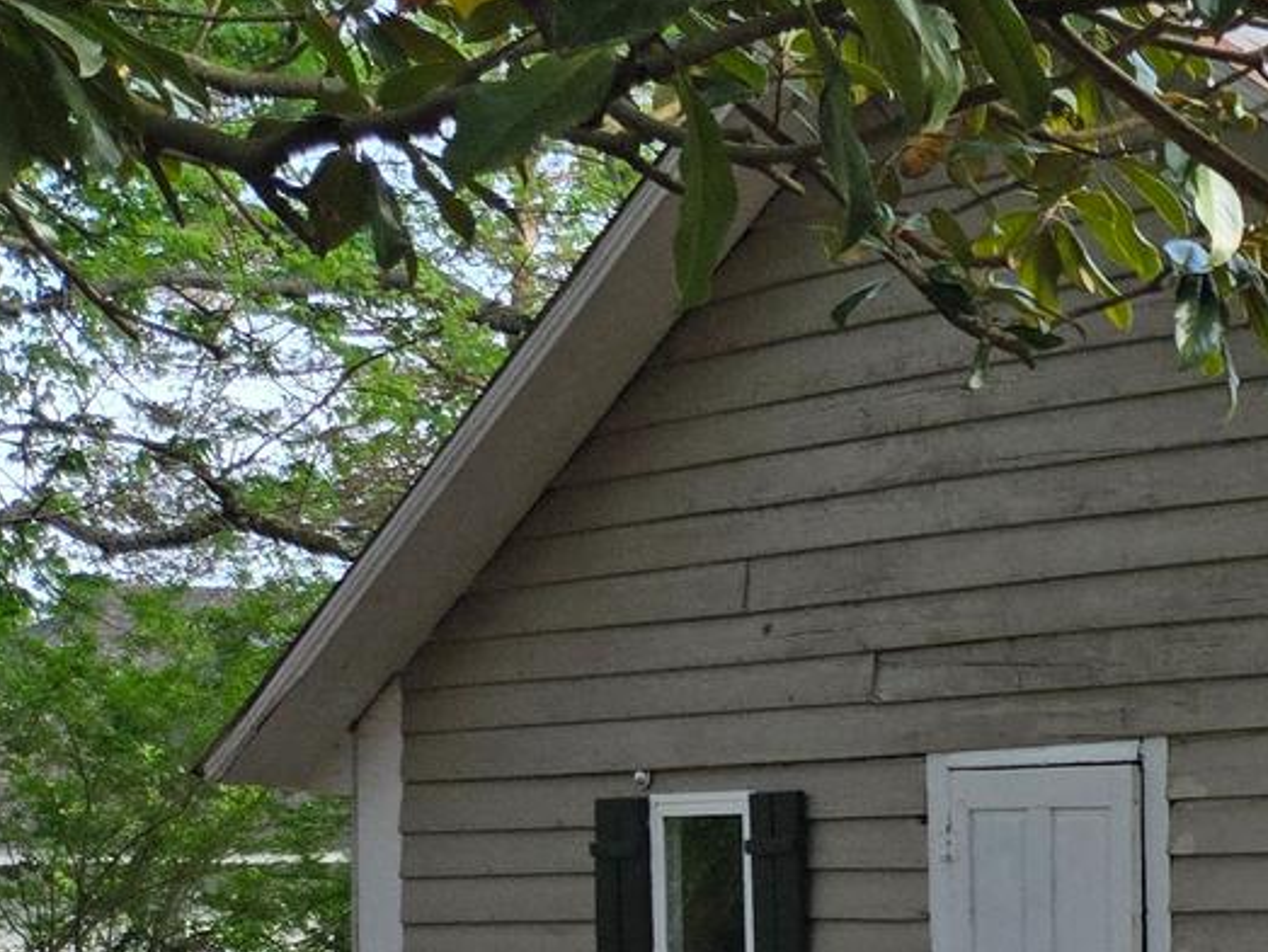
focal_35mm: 90
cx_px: 2434
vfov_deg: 16.2
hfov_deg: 17.0
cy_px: 879
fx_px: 3299
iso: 80
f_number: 1.8
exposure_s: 1/1668
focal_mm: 5.4
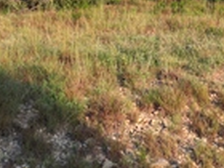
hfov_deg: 17.6
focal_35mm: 110
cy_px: -11
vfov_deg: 13.2
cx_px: 200
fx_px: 712
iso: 130
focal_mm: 6.72
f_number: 1.7
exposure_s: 1/1000
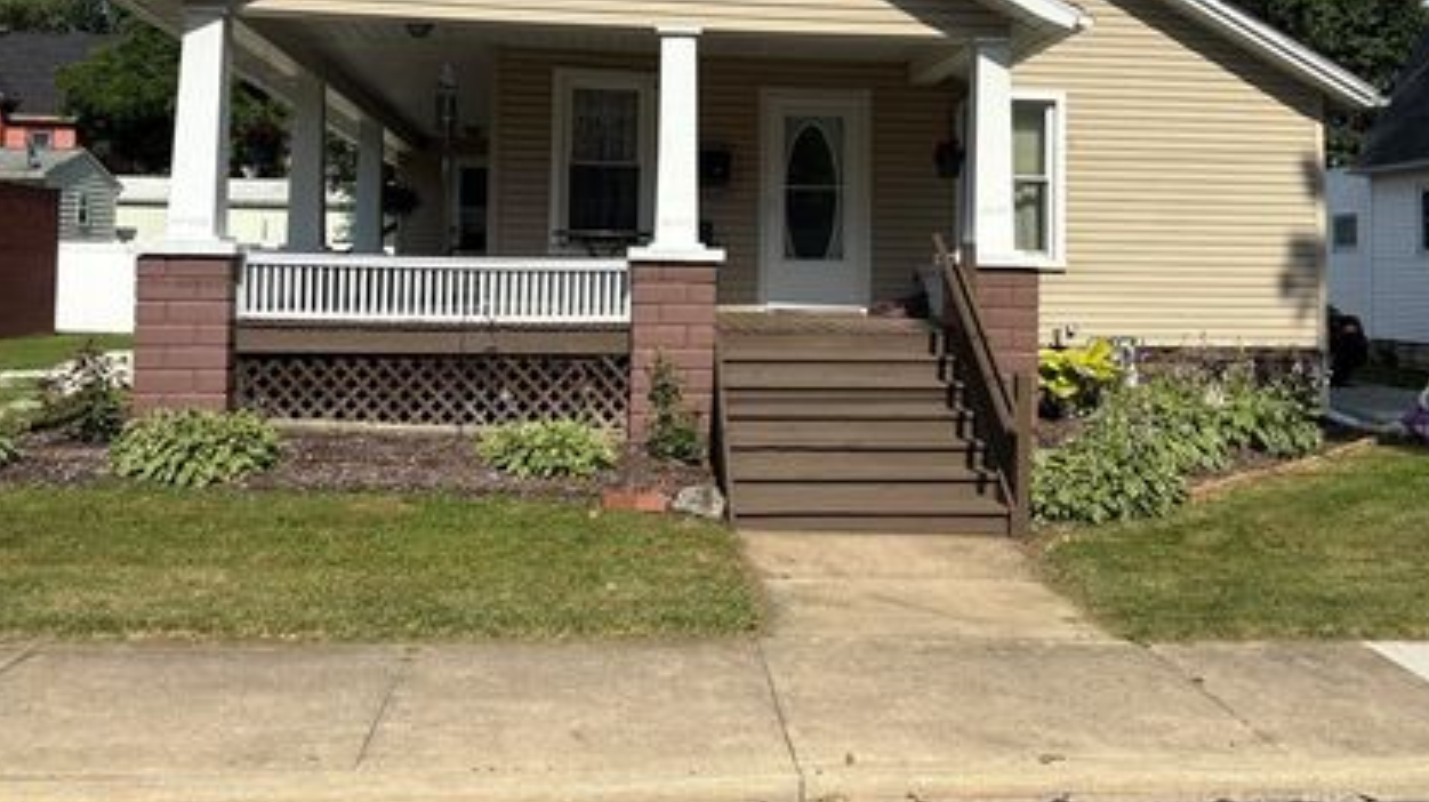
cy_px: 211
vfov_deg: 34.0
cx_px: 802
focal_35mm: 34
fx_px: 1288
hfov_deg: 57.9
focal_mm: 5.96
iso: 50
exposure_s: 1/5348
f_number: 1.6
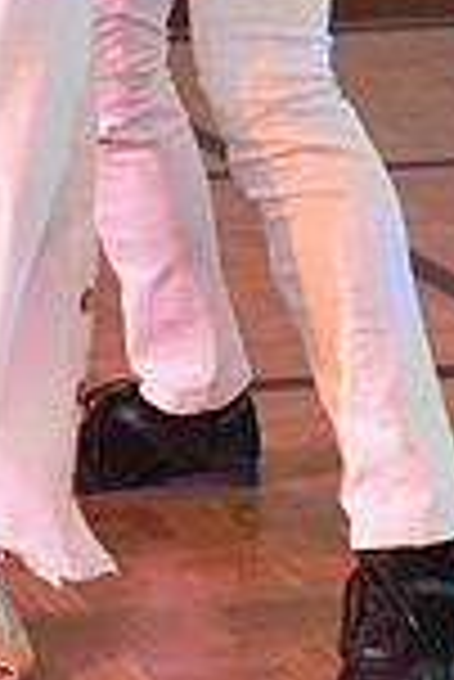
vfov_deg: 9.0
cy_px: -275
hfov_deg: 6.1
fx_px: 4208
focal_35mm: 223
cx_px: -124
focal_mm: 58
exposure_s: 1/400
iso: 12800
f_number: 4
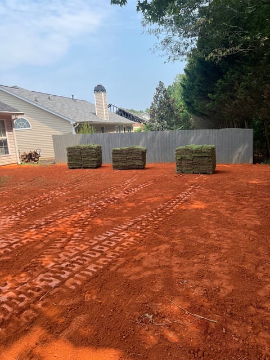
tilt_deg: -10.2
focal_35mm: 26
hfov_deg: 53.1
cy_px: 180
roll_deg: +3.7
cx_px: 135
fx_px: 270
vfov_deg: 67.3
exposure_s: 1/1326
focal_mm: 5.7
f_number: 1.5
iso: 50
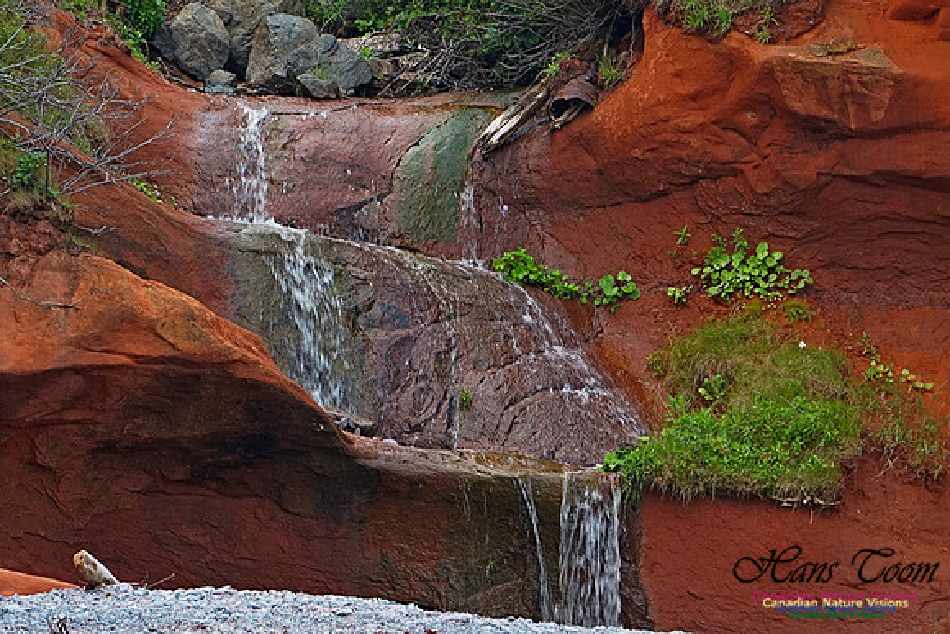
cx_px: 475
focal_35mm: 315
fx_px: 8314
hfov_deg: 6.5
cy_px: 317
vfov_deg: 4.4
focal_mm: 210
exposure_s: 1/60
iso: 1000
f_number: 13
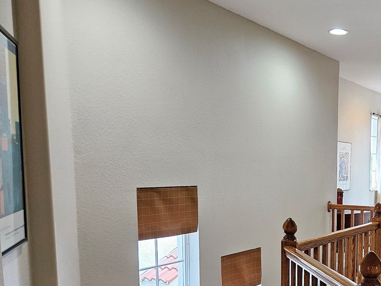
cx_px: 345
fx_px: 495
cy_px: 233
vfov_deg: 31.3
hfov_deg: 39.0
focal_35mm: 45
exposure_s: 1/120
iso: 500
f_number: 1.8
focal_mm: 5.4
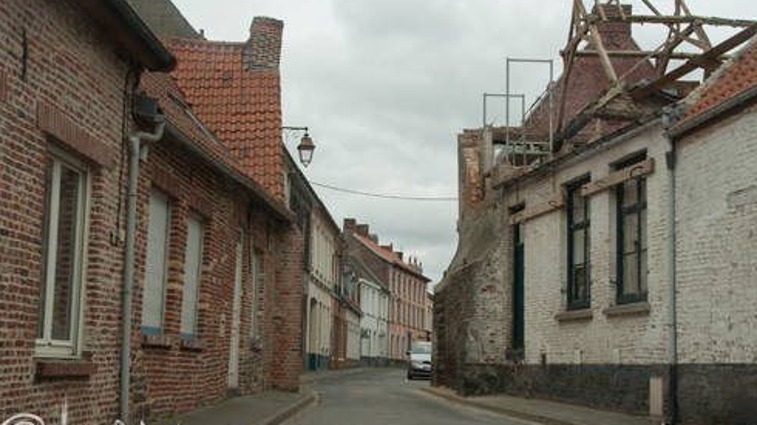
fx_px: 903
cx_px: 378
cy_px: 225
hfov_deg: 45.5
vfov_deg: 26.5
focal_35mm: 45
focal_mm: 28
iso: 200
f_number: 11
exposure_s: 1/200
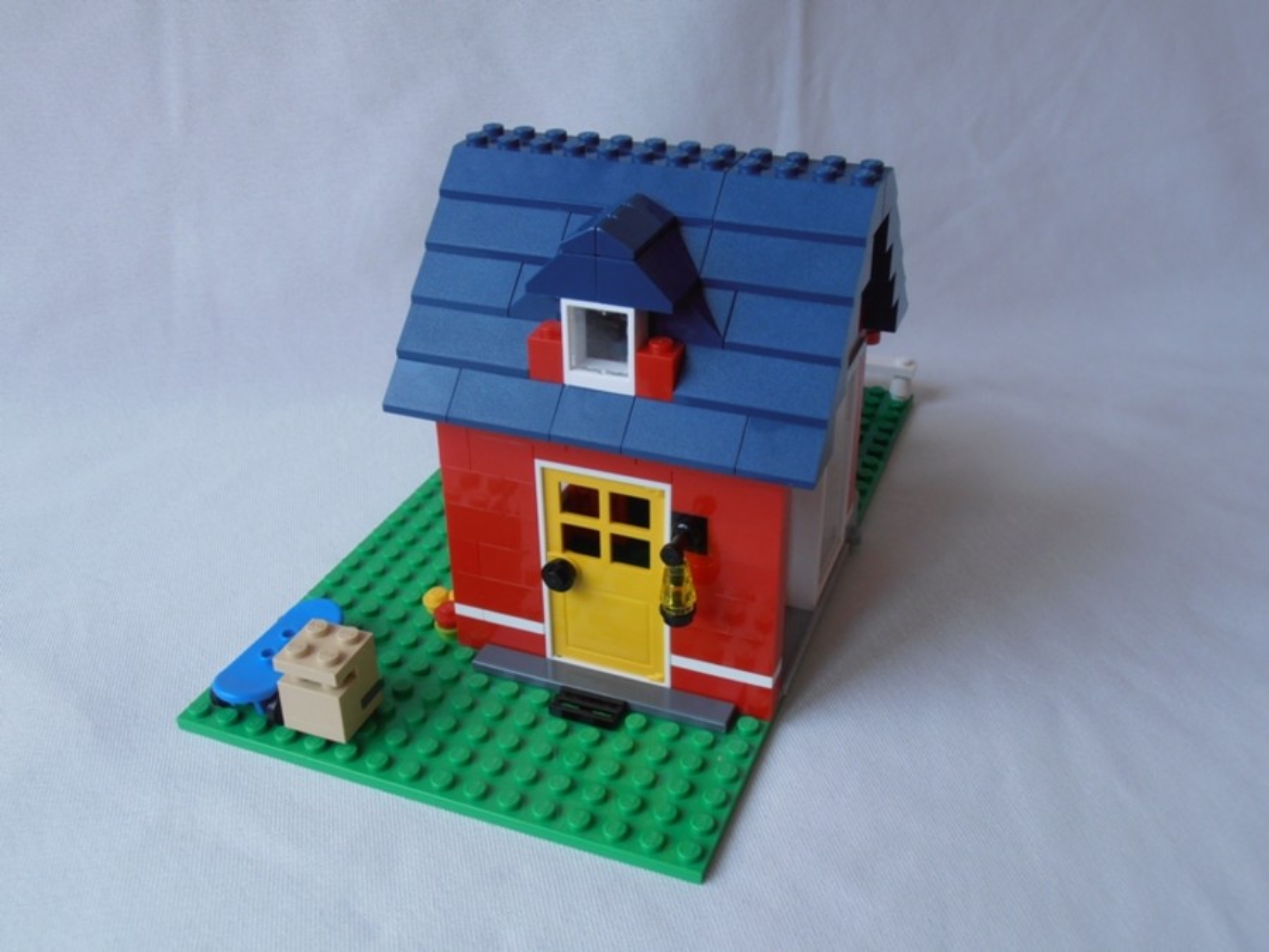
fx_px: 1356
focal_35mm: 37
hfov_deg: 50.1
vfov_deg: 38.7
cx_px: 634
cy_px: 476
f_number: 3.9
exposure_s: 1/80
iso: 80
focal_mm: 6.61
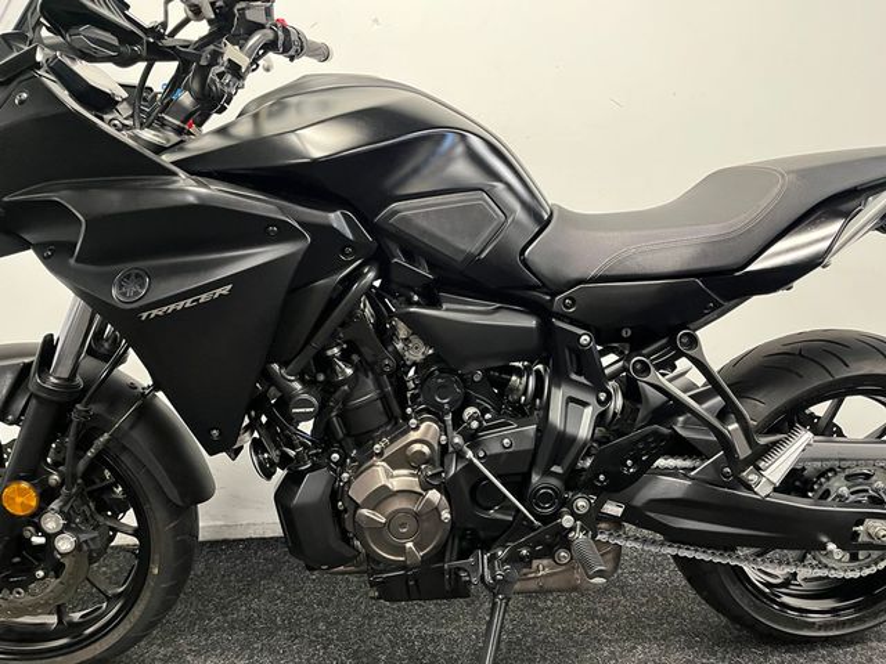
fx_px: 665
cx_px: 443
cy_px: 332
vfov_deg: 53.1
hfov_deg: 67.3
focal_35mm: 26
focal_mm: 5.1
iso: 500
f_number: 1.6
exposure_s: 1/50
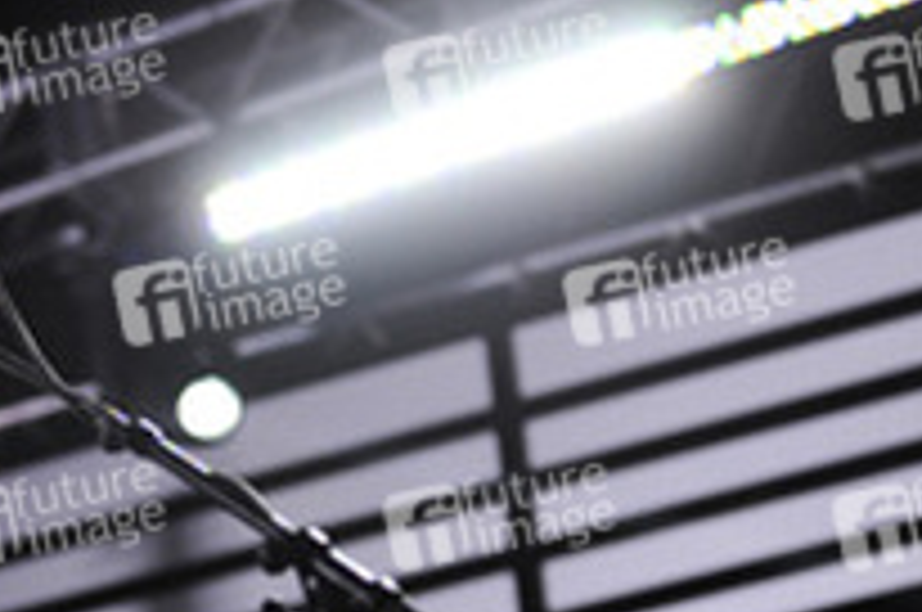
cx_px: 108
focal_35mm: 154
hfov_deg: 13.3
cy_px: 630
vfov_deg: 8.8
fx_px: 3938
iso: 1250
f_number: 2.8
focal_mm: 70
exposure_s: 1/400
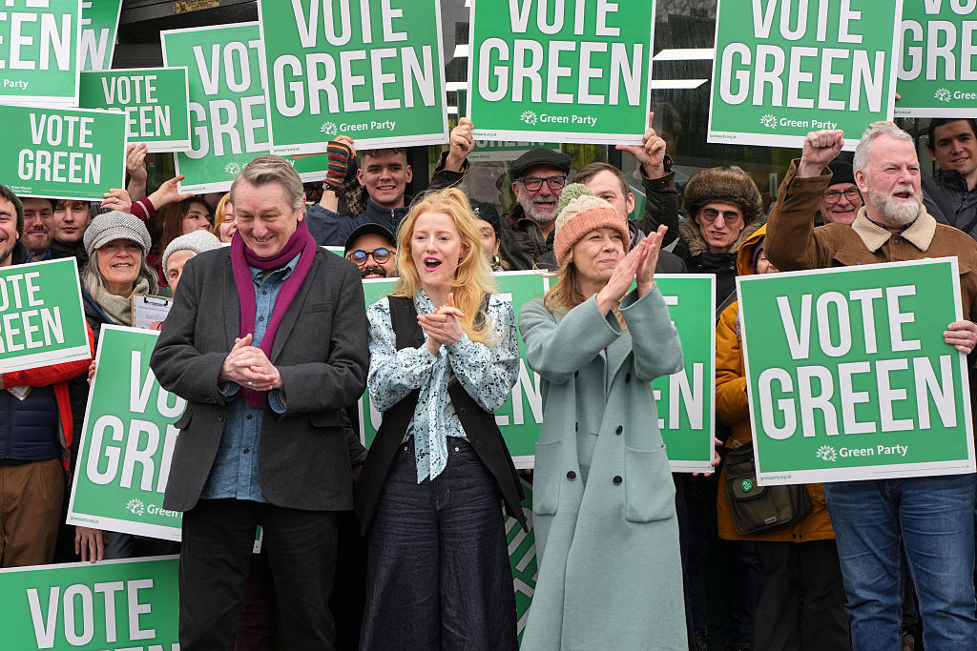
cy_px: 326
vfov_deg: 20.3
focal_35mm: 67
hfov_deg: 30.1
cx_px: 488
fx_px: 1818
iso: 640
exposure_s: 1/500
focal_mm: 67
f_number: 5.6
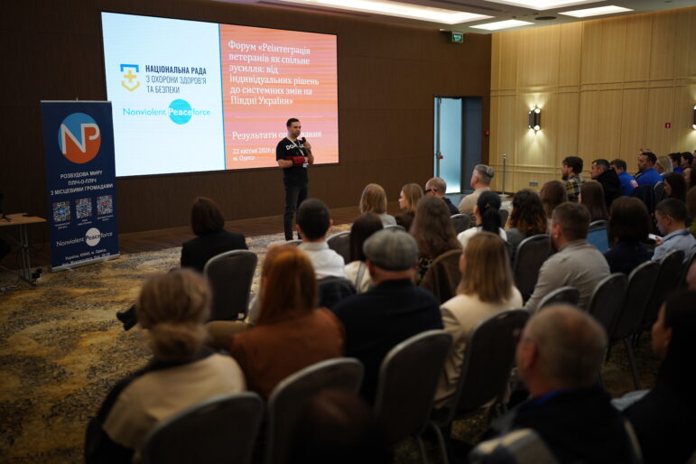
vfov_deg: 37.9
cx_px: 348
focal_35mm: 35
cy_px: 232
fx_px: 677
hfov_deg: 54.4
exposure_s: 1/250
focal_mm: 35
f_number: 1.4
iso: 500
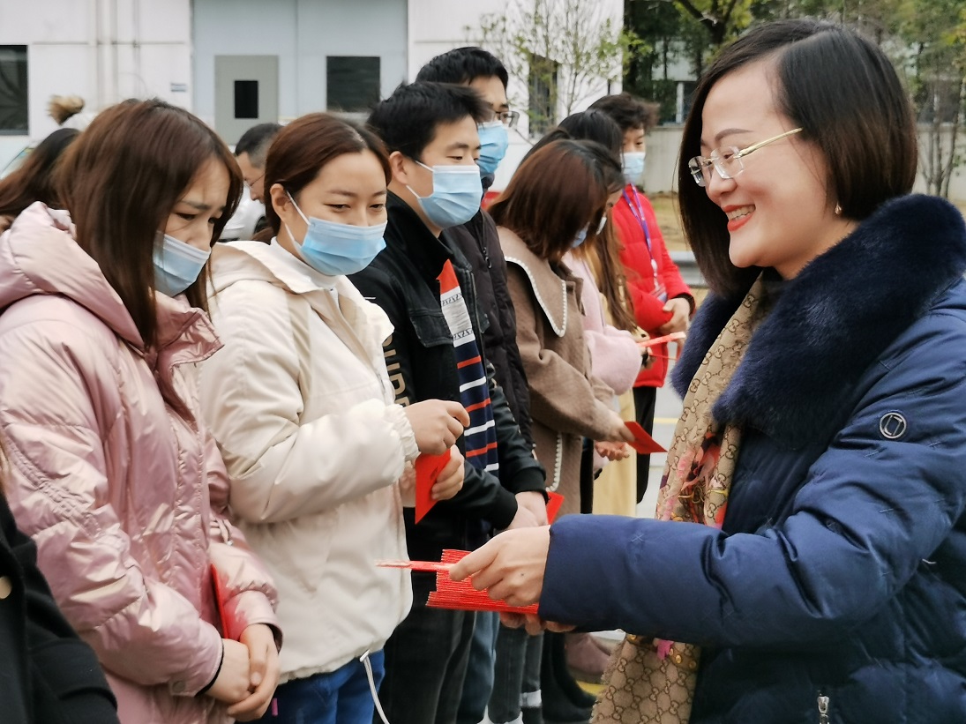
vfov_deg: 24.4
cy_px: 362
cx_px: 483
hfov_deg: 32.2
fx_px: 1674
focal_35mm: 60
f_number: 1.8
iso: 50
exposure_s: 1/699
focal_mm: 5.58
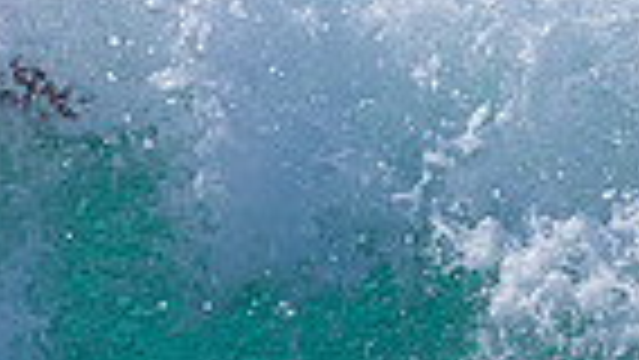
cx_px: -554
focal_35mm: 1973
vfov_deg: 0.6
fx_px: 33443
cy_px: 236
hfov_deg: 1.1
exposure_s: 1/2000
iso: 450
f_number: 11
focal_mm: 460
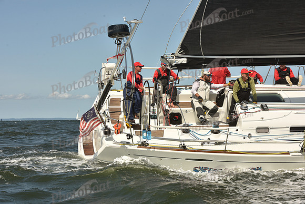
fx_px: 593
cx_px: 152
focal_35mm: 70
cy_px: 102
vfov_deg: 19.5
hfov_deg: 28.8
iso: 250
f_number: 9
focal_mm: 70
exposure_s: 1/800
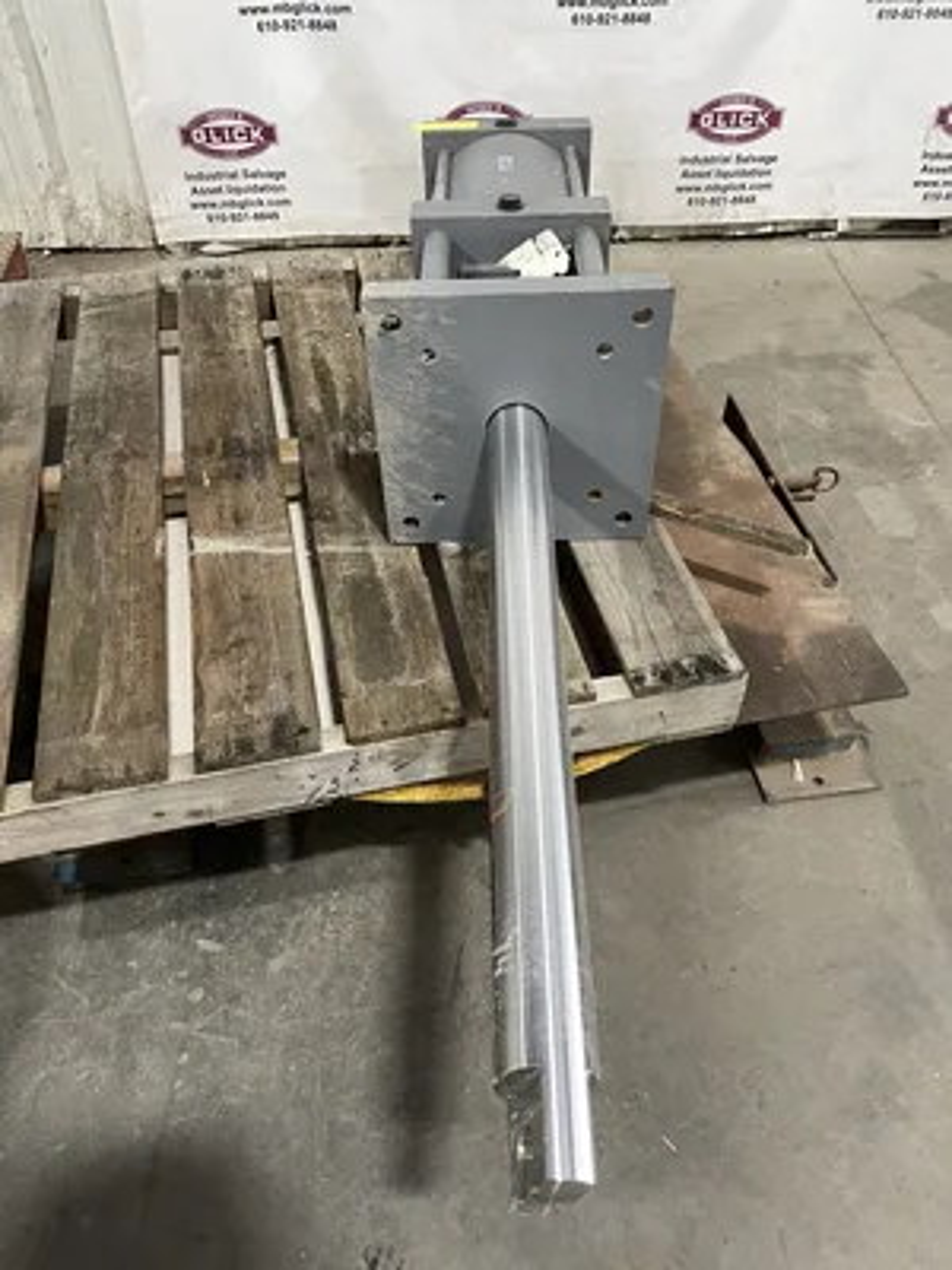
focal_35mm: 26
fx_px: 953
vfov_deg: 67.3
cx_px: 476
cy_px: 635
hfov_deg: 53.1
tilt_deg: -46.2
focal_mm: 4.2
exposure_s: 1/60
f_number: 1.6
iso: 160
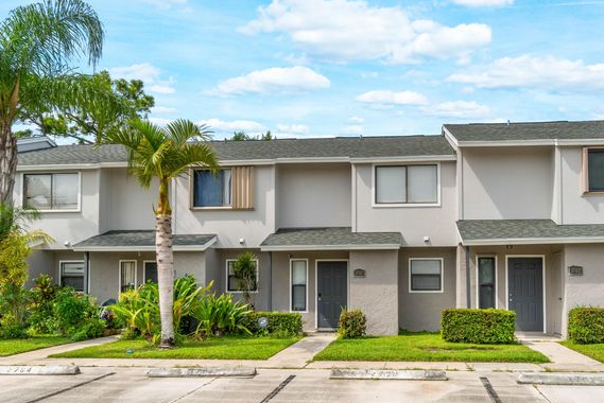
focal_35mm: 27
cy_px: 225
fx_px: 453
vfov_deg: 47.9
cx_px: 313
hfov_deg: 67.3
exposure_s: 1/250
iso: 160
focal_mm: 16
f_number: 8
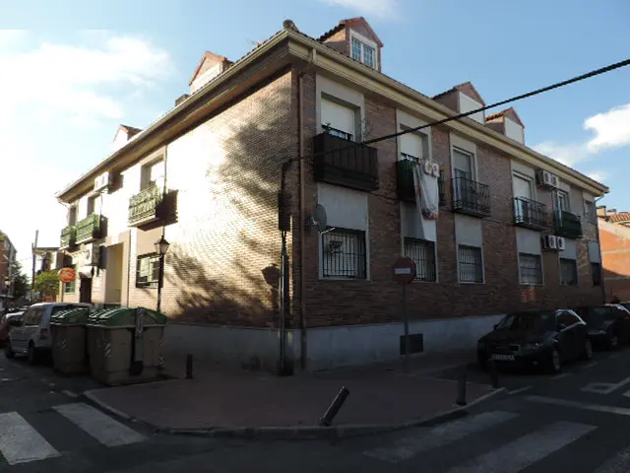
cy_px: 236
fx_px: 437
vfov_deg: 56.8
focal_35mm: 24
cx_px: 315
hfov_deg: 71.6
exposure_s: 1/500
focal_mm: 4.3
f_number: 3
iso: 80
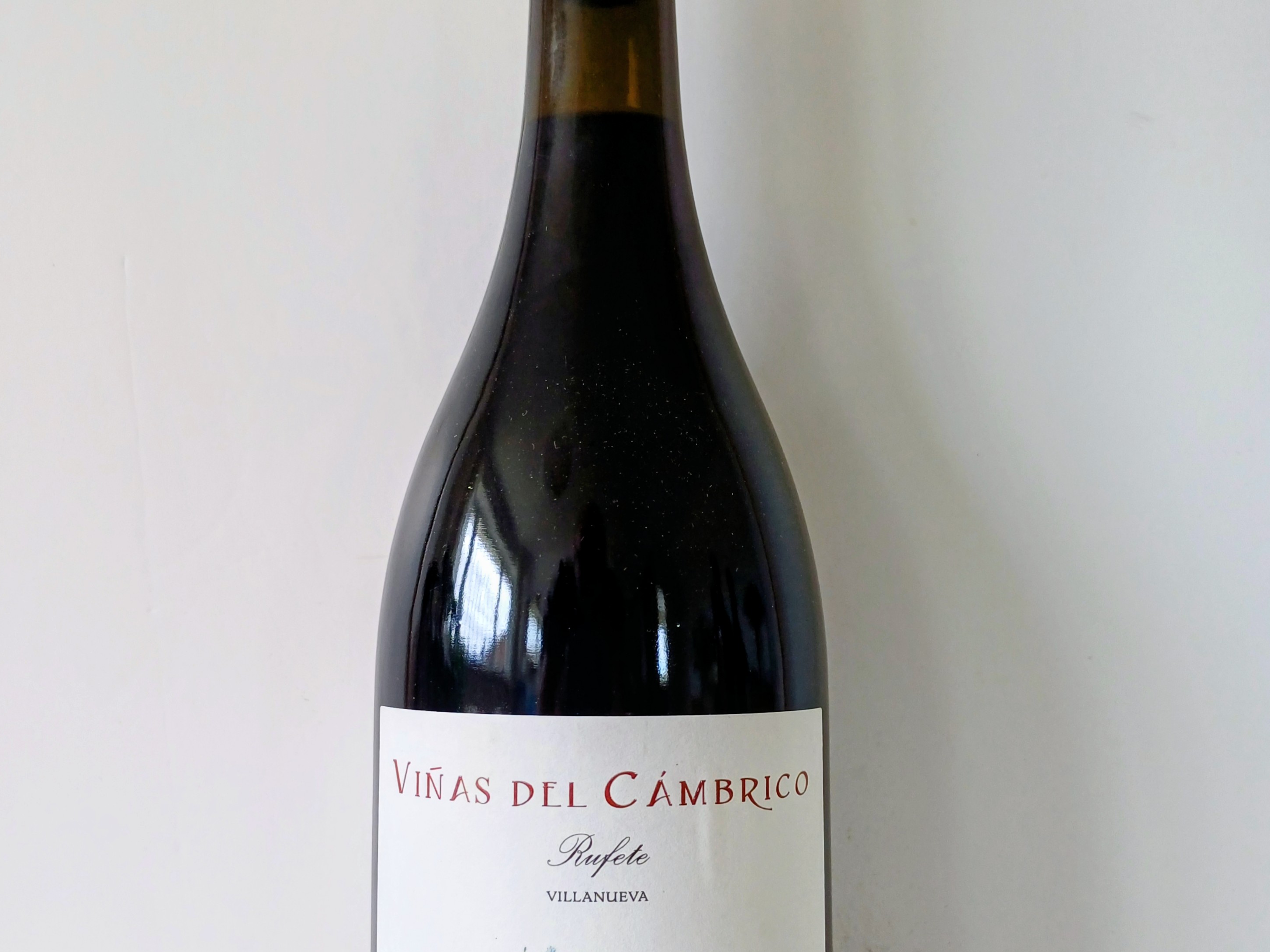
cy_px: 584
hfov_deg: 54.0
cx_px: 631
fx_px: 1247
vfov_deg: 41.5
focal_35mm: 34
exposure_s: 1/100
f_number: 1.8
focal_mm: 4.65
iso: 64
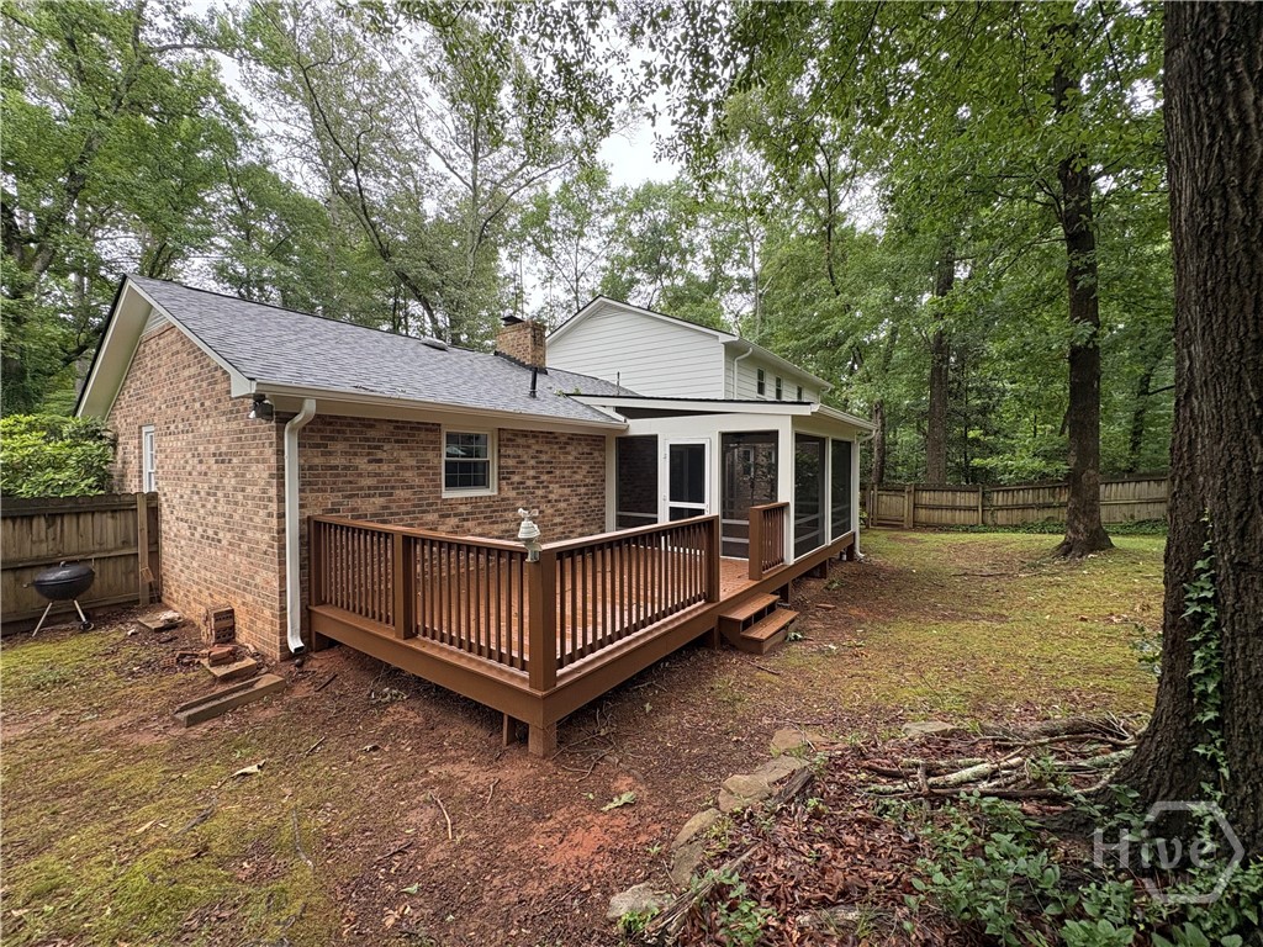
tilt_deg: +0.1
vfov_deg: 85.7
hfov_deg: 102.1
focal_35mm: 14
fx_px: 511
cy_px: 474
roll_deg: +0.1
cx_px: 632
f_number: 2.2
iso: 80
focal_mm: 2.22
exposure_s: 1/99
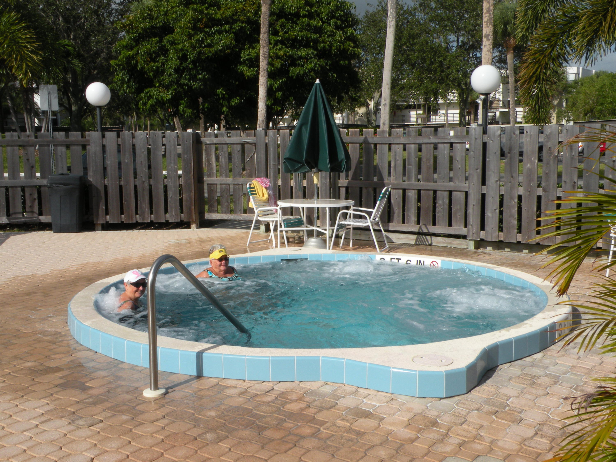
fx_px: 747
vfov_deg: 34.3
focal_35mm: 42
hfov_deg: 44.8
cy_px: 231
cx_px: 308
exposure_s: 1/312
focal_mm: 7.4
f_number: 8
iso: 64
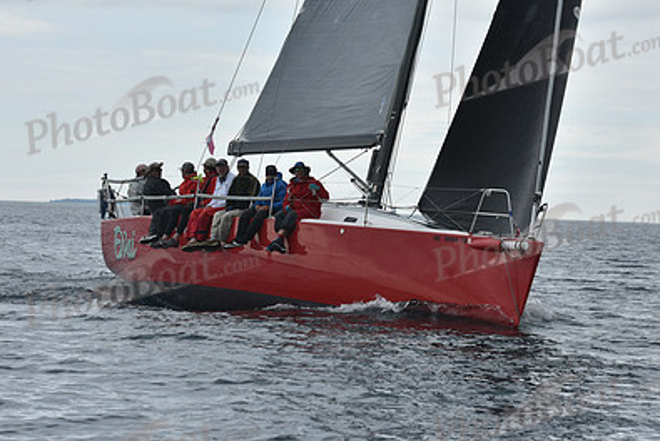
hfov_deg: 11.5
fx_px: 3284
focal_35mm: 179
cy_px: 175
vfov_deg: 7.7
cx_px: 348
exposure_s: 1/800
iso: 250
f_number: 8
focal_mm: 122
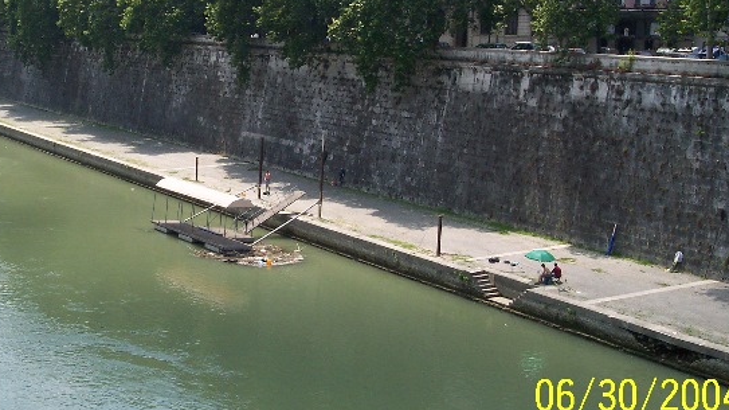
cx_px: 259
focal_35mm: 61
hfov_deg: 34.1
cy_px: 93
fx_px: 1179
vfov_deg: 19.5
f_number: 4.8
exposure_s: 1/500
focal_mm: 8
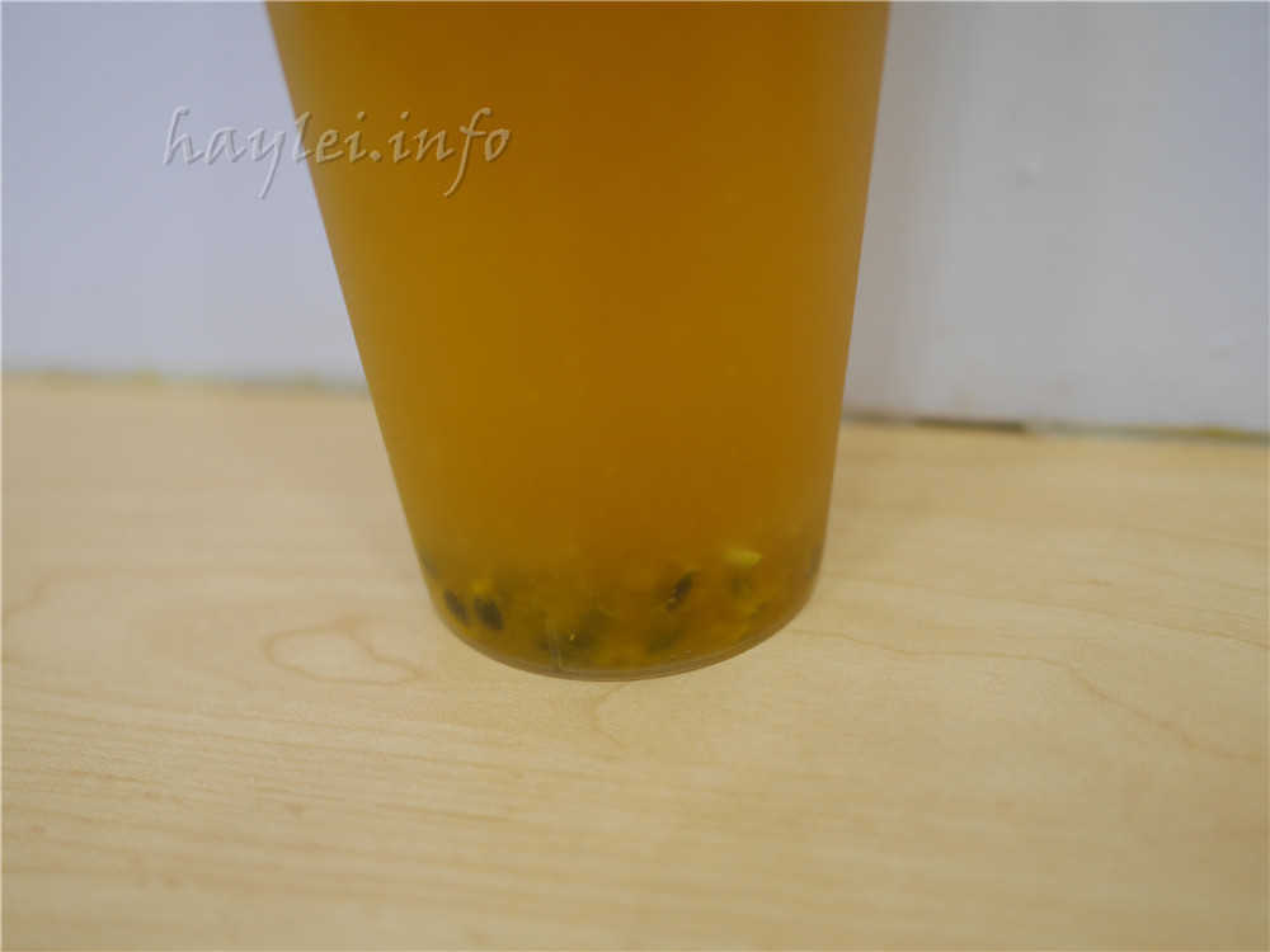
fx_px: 1101
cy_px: 476
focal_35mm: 30
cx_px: 635
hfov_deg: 60.0
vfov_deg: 46.8
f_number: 1.7
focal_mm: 15
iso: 200
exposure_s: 1/100
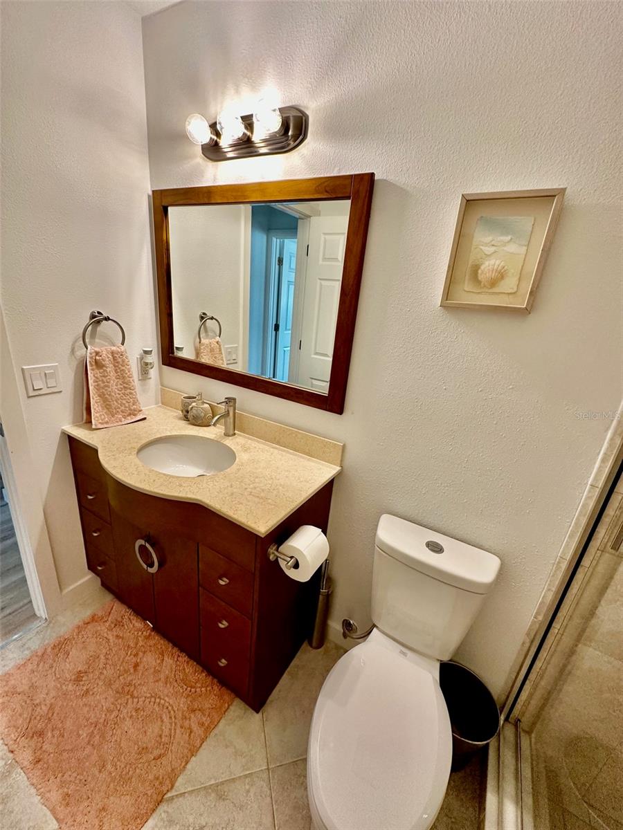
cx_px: 312
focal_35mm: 14
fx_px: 336
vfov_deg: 102.1
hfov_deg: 85.7
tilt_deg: -19.6
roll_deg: -5.0
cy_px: 415
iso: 200
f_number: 2.2
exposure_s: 1/120
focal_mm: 2.22
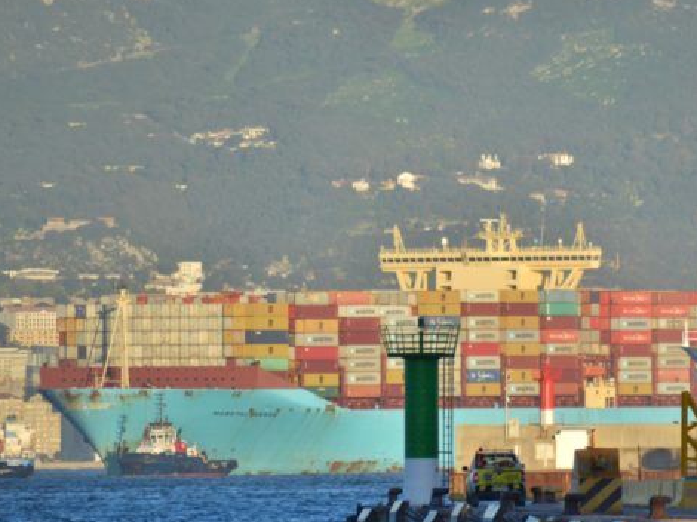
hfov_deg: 3.1
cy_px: 288
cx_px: 485
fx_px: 12900
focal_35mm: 641
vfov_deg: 2.3
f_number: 5.6
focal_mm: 300
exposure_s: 1/400
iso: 100
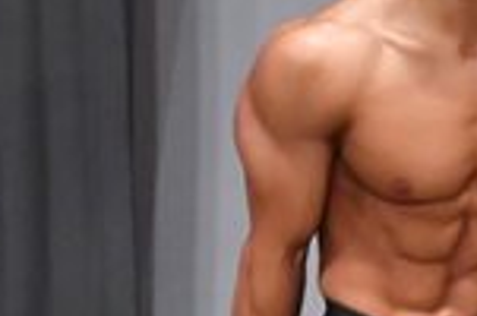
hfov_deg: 1.8
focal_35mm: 1117
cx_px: -340
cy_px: 303
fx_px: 14769
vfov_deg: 1.2
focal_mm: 145
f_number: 5.6
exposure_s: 1/400
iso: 6400
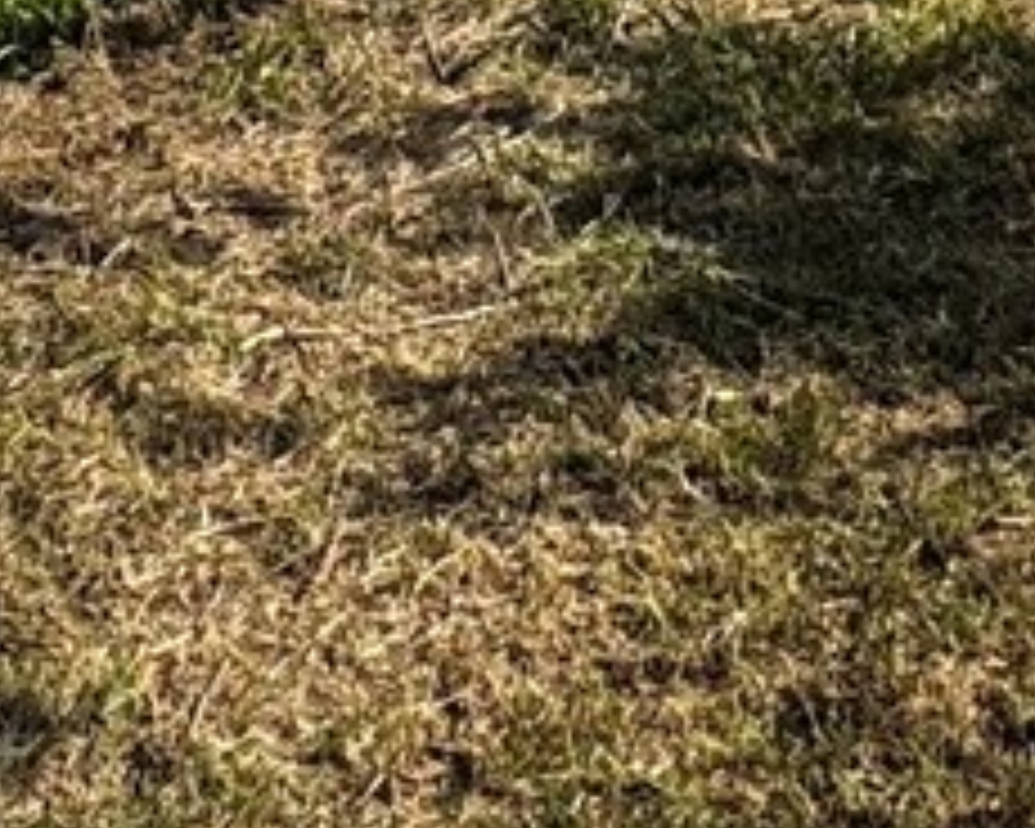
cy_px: -824
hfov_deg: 20.1
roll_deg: +3.4
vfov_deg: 13.8
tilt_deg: -2.9
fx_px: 2910
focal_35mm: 95
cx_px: 634
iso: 50
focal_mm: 2.22
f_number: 2.2
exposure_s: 1/1536
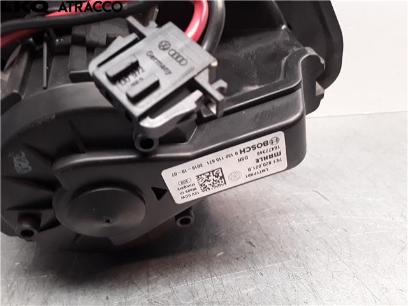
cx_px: 204
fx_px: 330
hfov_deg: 63.4
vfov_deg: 49.7
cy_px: 153
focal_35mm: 28
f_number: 1.9
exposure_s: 1/50
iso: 100
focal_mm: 2.91
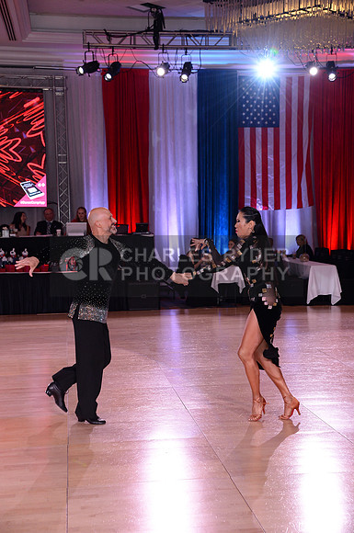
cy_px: 266
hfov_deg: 21.8
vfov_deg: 32.4
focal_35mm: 62
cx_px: 177
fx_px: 917
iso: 1600
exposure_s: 1/250
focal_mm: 62
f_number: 5.6
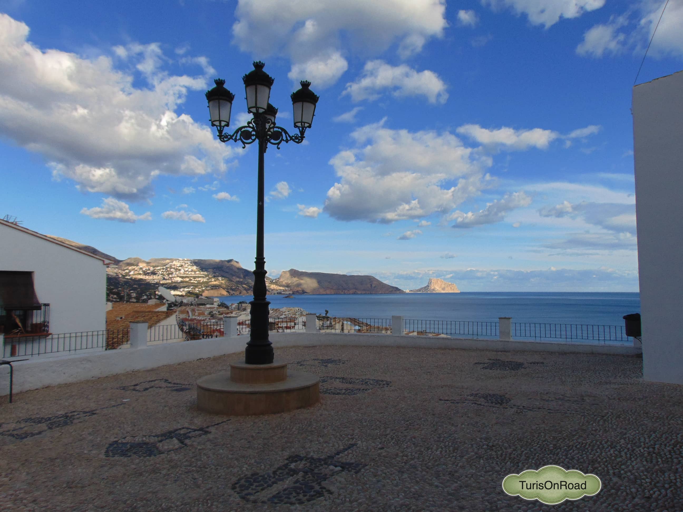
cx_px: 342
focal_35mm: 25
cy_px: 256
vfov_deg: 54.9
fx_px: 493
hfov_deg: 69.4
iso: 80
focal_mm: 4.5
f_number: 7.7
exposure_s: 1/320
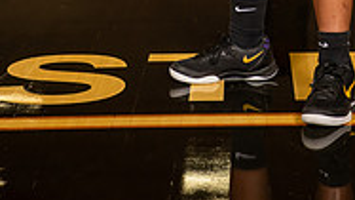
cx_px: 270
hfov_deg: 15.2
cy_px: -211
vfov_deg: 8.2
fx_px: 1327
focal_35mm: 141
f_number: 7.1
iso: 640
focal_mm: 56
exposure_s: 1/400
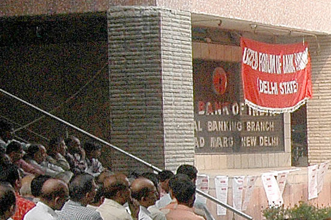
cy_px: 209
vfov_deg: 7.6
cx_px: 564
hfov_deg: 10.9
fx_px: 1645
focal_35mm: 179
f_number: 8
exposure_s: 1/250
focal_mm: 22
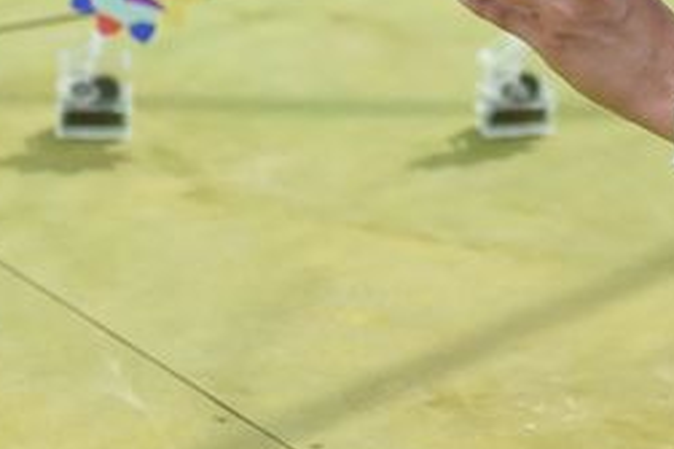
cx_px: 685
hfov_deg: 6.6
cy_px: -142
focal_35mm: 312
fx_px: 5837
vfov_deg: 4.4
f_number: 5
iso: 250
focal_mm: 112
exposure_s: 1/1250
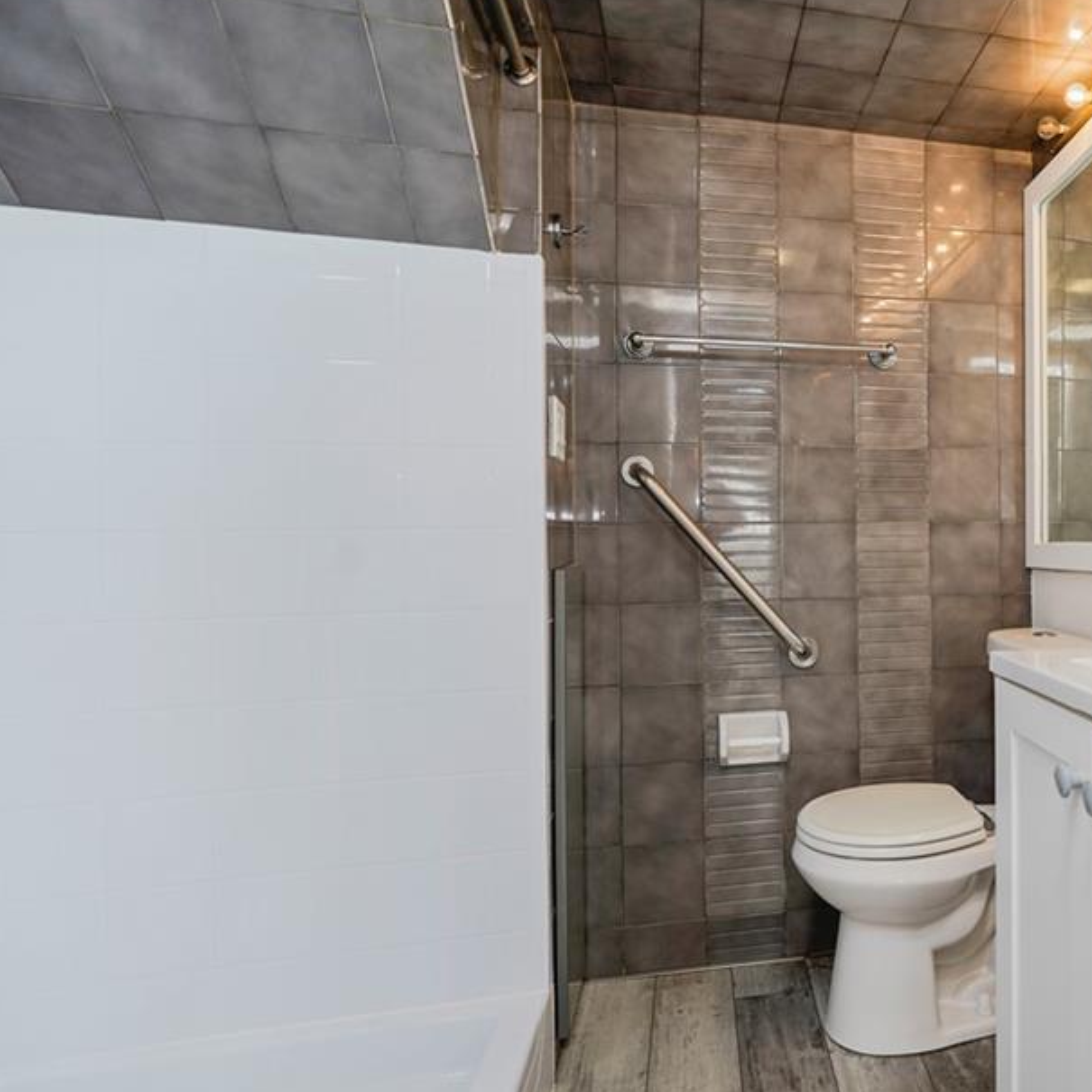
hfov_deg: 61.2
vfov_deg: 67.2
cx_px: 888
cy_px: 532
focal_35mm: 23
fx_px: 821
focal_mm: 16
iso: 100
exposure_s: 1/50
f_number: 5
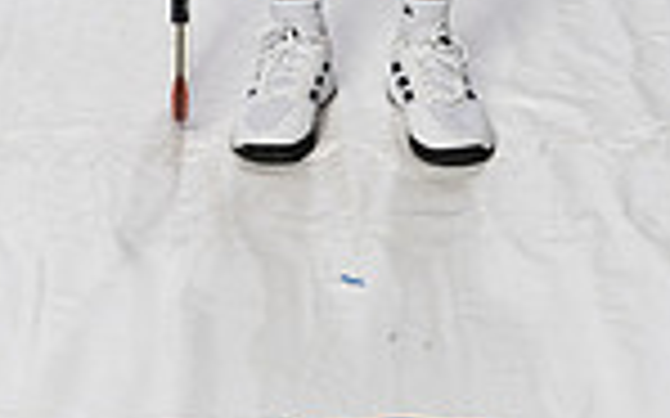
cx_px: 333
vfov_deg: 8.5
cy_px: -463
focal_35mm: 145
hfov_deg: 14.4
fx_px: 2647
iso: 640
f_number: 8
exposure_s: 1/250
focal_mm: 47
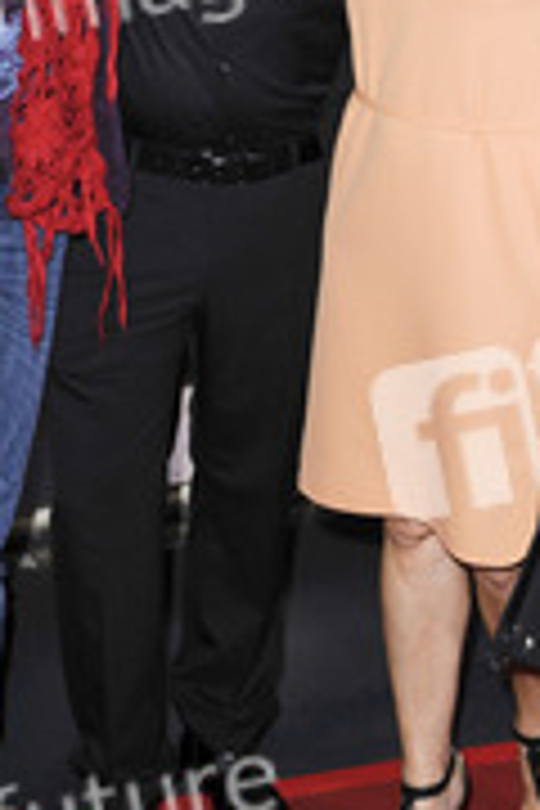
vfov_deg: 28.7
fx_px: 1552
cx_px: 196
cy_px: 189
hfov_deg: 19.7
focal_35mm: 69
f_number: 5
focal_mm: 31
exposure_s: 1/125
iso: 800
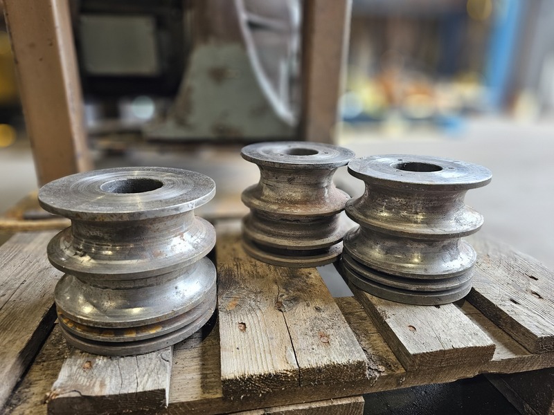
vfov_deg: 58.9
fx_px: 368
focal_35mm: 23
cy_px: 208
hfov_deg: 73.9
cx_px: 277
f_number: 1.7
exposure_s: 1/59
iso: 100
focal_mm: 6.3
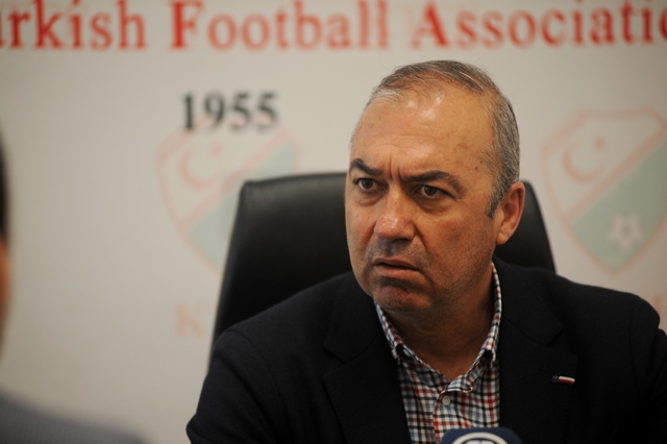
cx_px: 334
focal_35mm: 200
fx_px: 3703
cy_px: 222
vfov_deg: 6.9
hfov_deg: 10.3
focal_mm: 200
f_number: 2.8
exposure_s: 1/160
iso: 1000
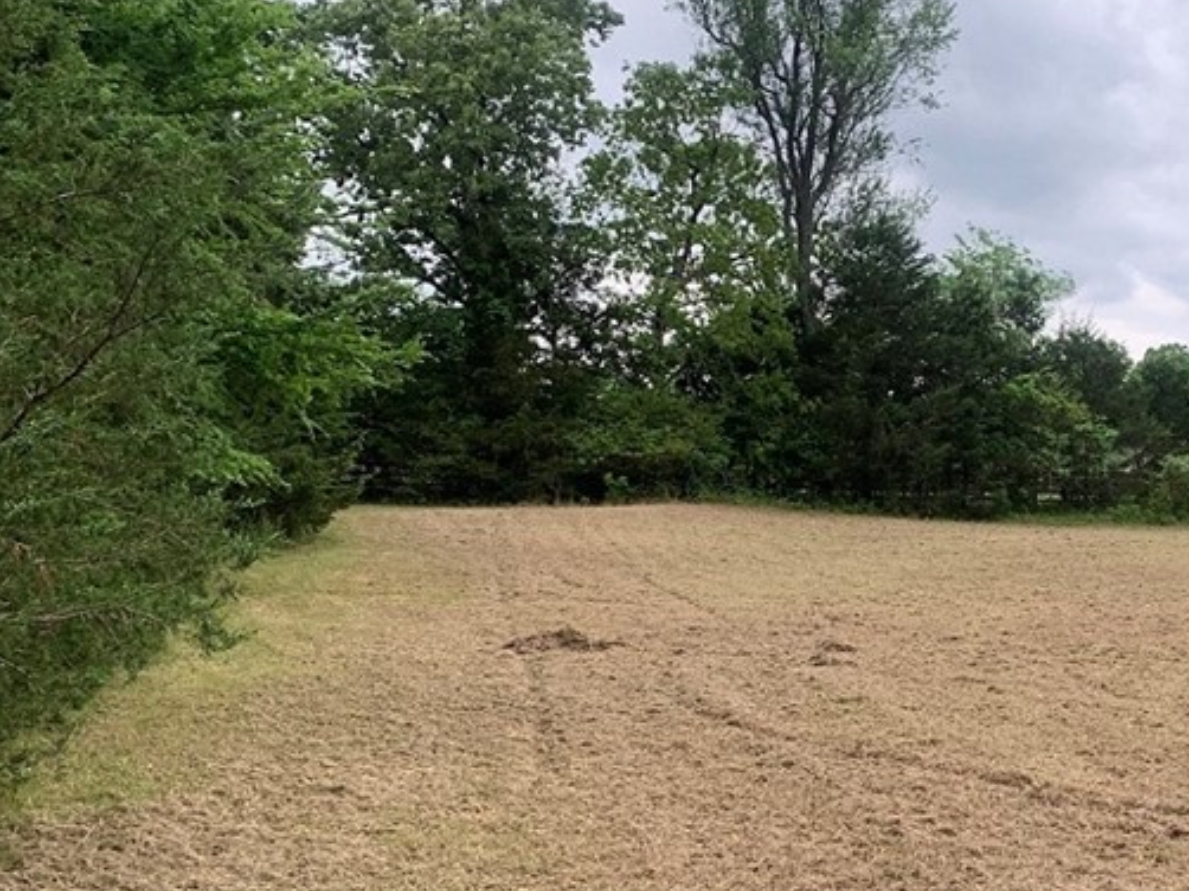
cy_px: 655
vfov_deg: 27.2
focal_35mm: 53
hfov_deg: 35.0
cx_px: 953
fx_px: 1820
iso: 25
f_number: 1.8
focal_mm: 4.25
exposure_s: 1/372
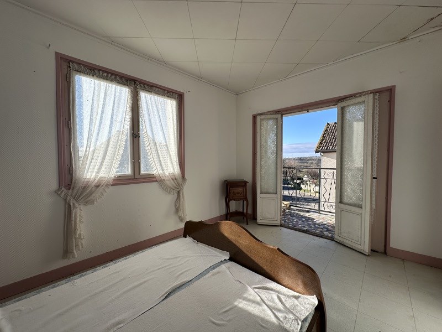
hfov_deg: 102.1
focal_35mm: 14
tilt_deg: -1.3
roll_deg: +0.0
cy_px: 166
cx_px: 221
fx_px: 179
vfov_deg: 85.7
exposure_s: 1/703
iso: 40
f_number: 2.2
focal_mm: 2.22
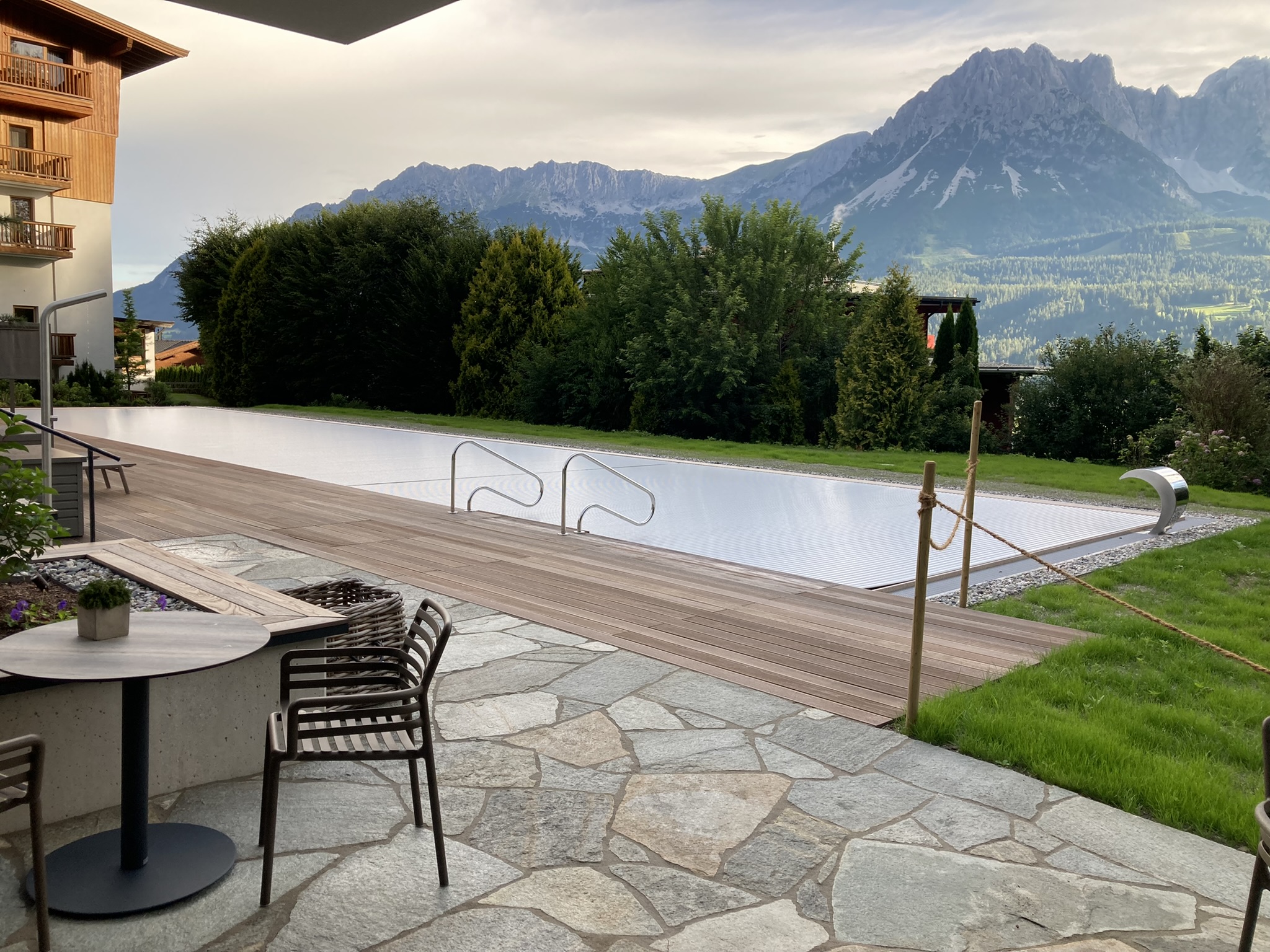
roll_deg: -1.0
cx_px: 635
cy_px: 476
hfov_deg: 63.4
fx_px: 1027
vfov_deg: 49.7
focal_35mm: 28
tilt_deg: -5.1
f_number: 1.8
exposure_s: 1/262
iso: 20
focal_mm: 3.99
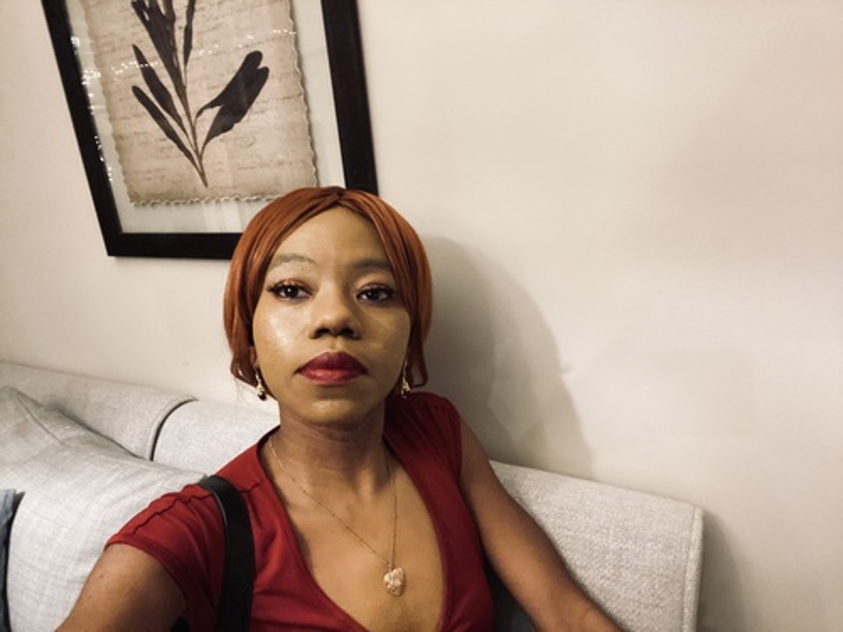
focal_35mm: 23
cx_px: 422
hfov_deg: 73.9
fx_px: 560
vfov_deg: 58.9
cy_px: 316
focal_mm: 2.71
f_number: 2.2
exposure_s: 1/17
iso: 640
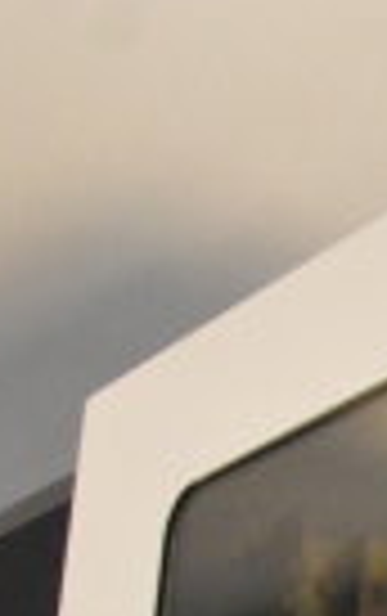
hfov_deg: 7.3
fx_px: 2523
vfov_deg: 13.5
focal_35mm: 150
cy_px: 753
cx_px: 1314
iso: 6400
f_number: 7.1
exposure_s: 1/160
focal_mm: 22
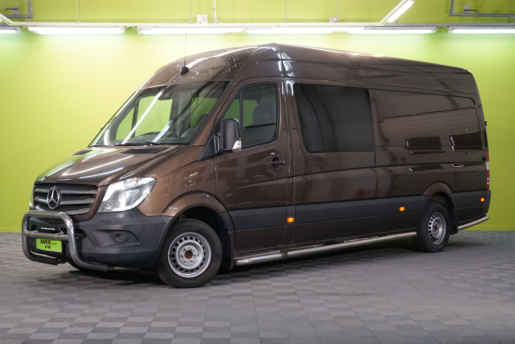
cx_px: 258
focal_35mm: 55
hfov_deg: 36.2
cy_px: 172
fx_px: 787
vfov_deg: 24.6
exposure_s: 1/30
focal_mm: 55
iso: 500
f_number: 5
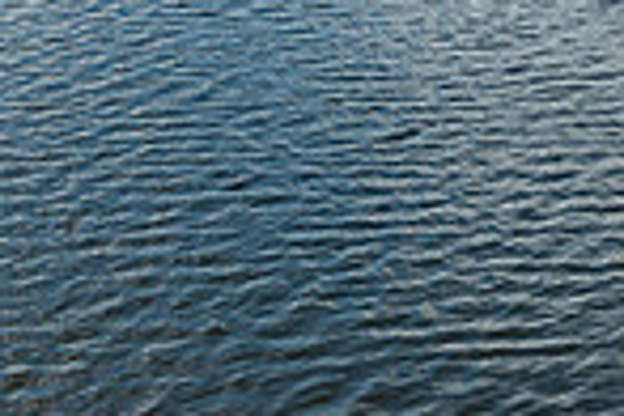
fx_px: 3865
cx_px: 369
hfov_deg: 9.2
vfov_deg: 6.0
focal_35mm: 223
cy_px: -367
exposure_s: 1/100
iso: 100
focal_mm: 56
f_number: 8
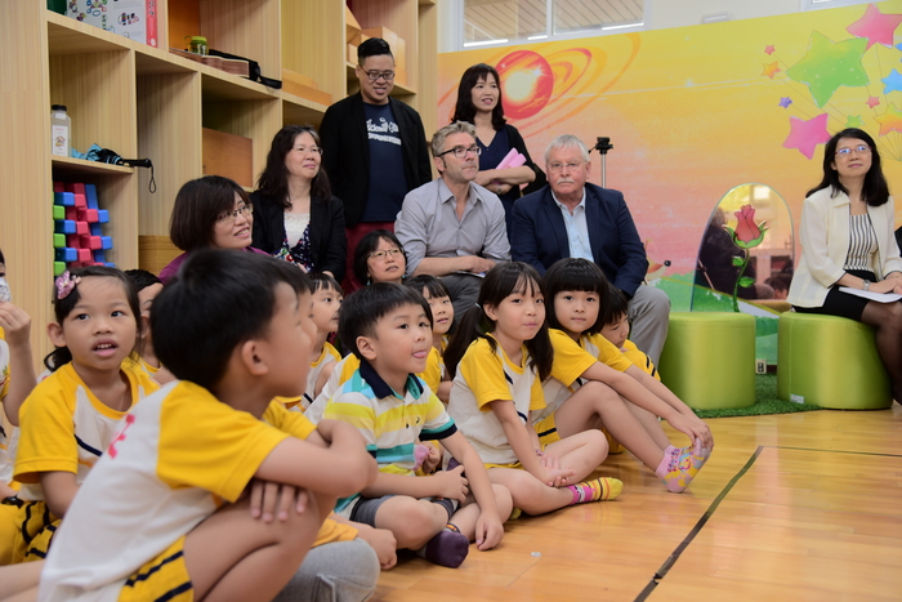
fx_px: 952
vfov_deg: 35.1
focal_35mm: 38
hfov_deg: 50.7
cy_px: 301
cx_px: 451
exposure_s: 1/160
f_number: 4
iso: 800
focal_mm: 38
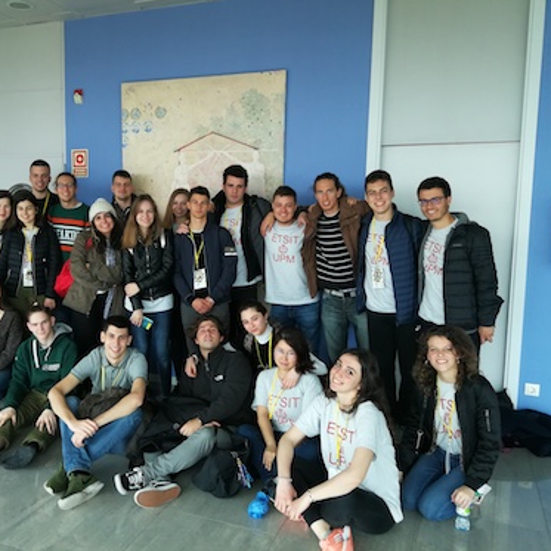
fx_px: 576
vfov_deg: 51.1
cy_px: 276
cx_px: 198
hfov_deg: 50.5
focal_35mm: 32
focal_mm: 3.95
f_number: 2.2
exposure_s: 1/50
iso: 100
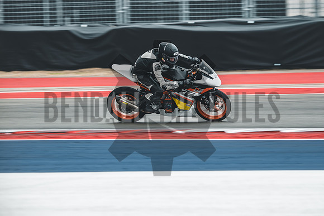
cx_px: 162
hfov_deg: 6.9
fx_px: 2701
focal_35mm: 300
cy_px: 108
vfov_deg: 4.6
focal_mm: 200
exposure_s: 1/250
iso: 160
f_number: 4
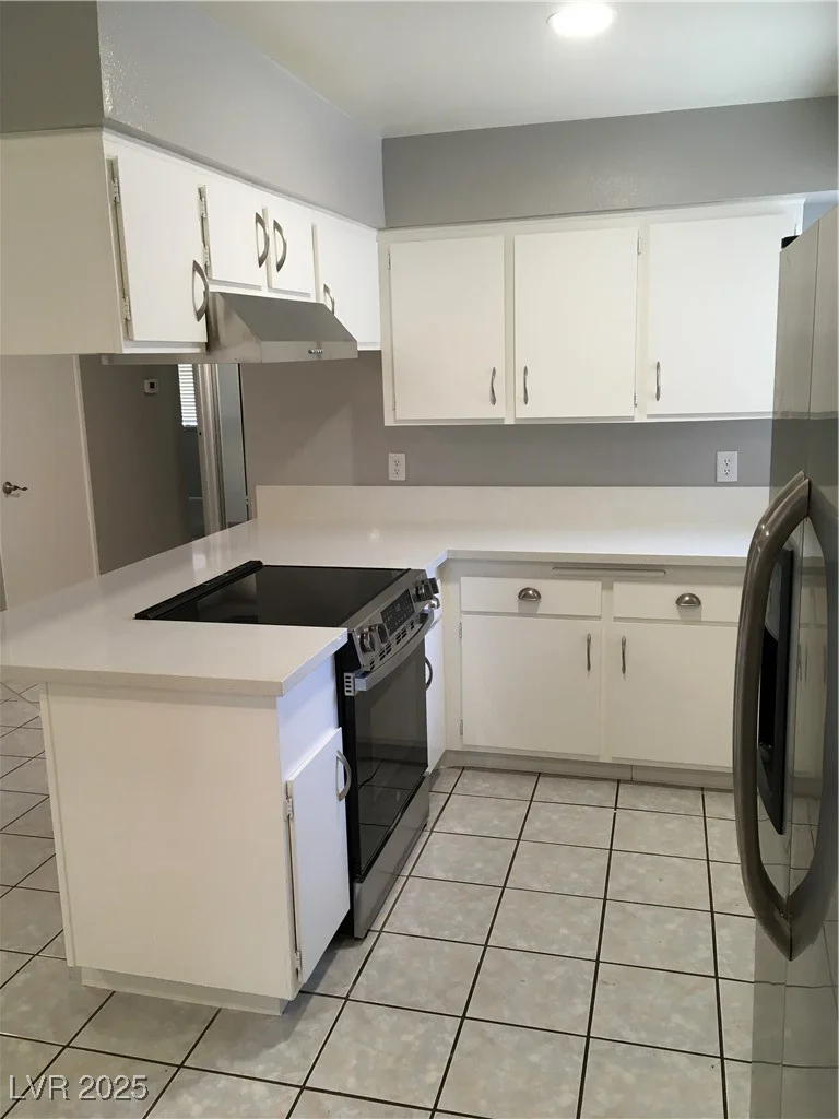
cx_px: 420
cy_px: 560
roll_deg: +1.5
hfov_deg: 48.2
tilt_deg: -11.0
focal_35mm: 29
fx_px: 937
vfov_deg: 61.7
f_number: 2.2
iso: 50
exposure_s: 1/30
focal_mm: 4.15
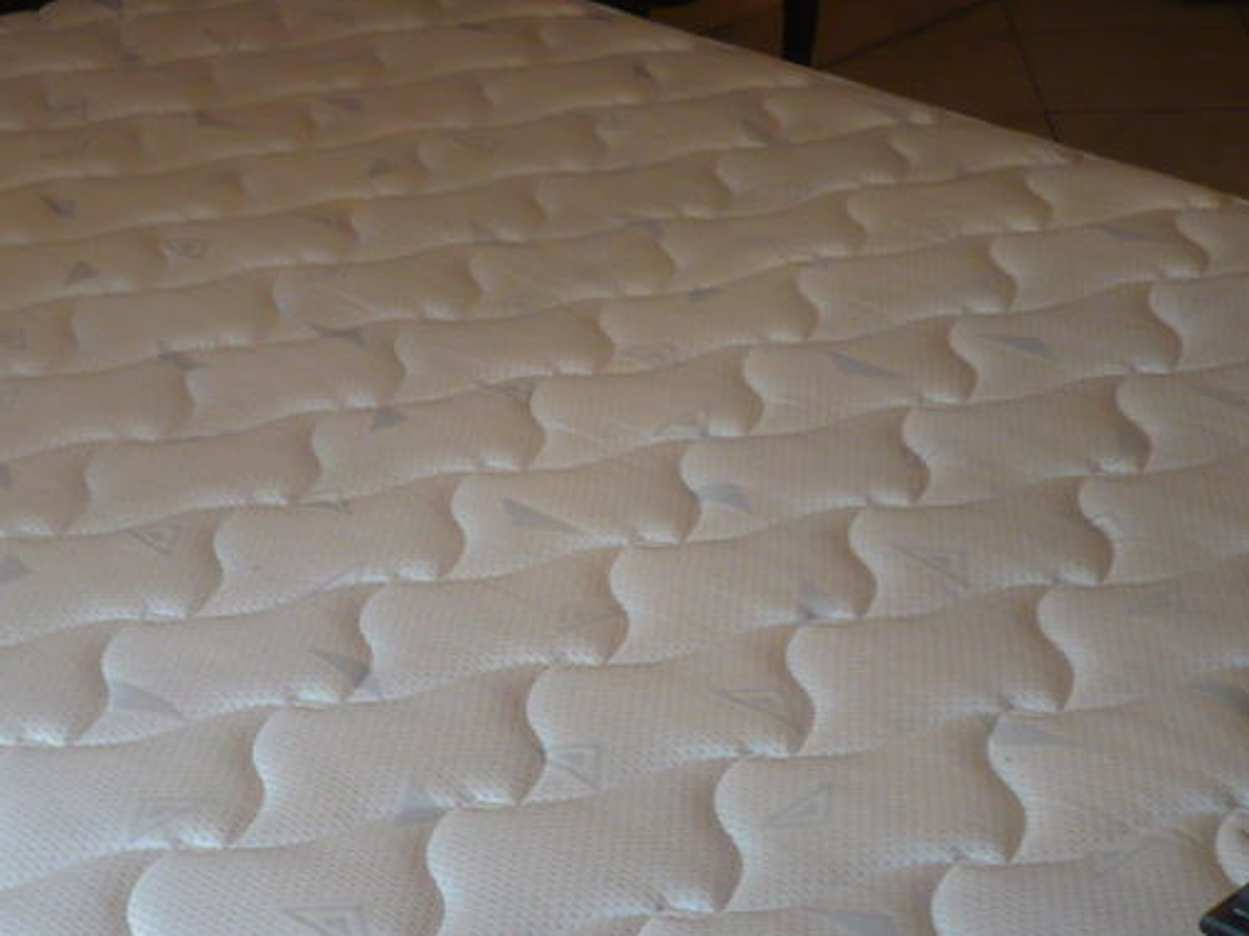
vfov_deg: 21.1
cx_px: 266
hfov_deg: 27.7
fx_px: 2489
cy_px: 690
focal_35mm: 69
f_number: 2.8
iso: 200
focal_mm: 5.8
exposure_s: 1/50
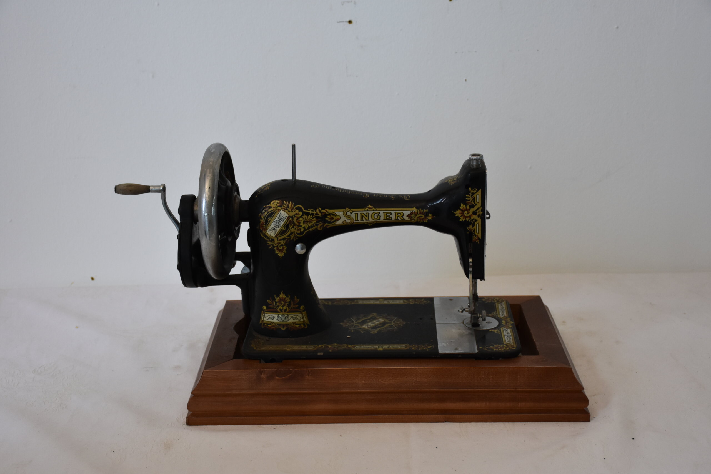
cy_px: 237
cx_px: 356
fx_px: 1037
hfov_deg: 37.8
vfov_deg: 25.8
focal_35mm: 52
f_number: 5
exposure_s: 1/100
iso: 800
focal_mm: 35
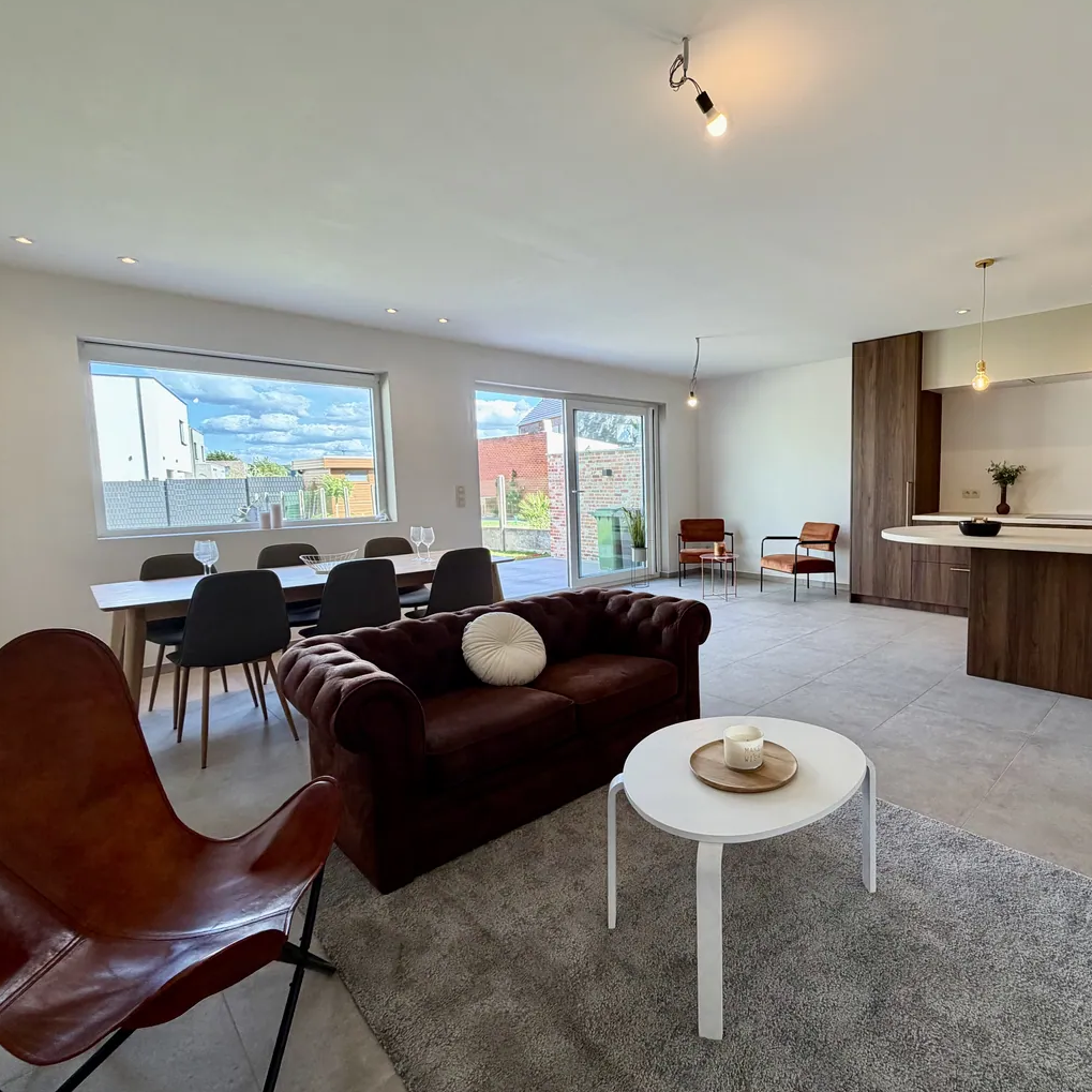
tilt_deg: -5.3
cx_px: 675
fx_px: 607
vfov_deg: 84.0
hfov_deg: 82.5
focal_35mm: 17
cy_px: 536
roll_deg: +0.8
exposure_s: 1/100
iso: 80
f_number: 2.2
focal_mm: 2.22
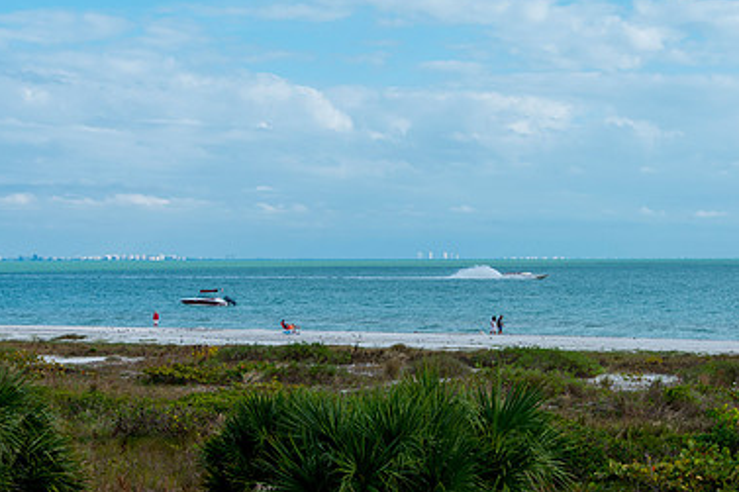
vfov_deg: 17.2
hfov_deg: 25.6
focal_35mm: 79
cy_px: 322
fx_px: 1621
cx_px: 450
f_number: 9
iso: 320
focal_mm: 50
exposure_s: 1/200
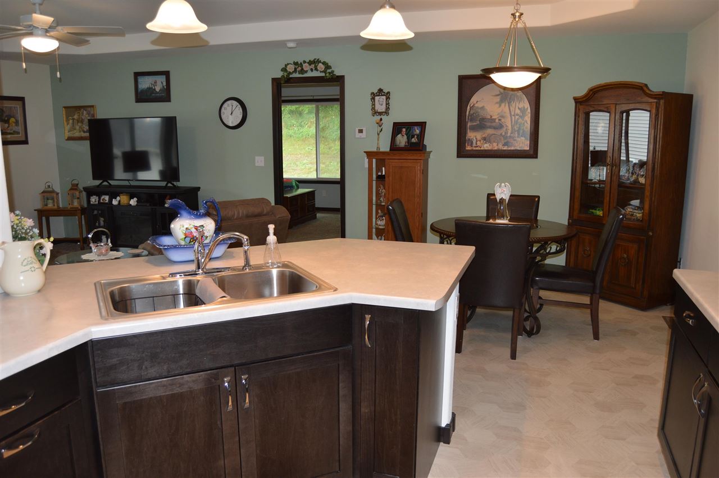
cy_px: 239
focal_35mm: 27
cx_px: 360
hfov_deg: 67.4
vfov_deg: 47.8
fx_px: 539
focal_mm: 18
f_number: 4
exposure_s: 1/100
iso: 400
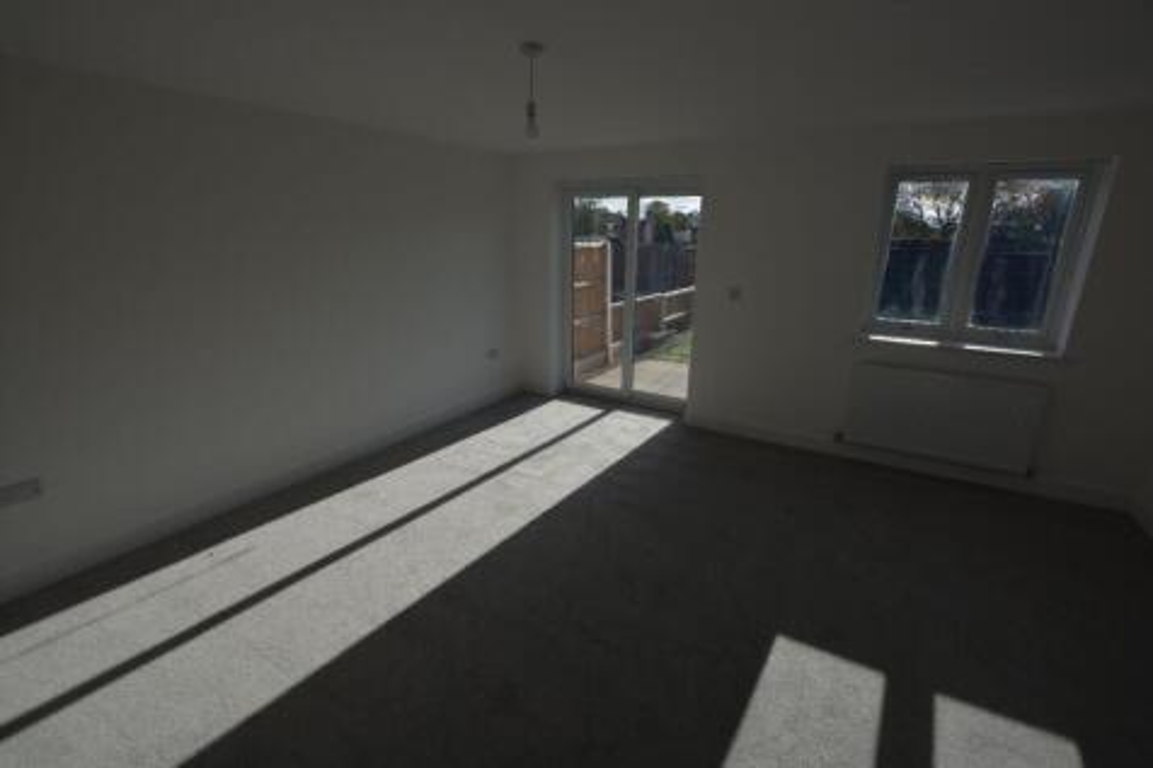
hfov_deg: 100.4
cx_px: 576
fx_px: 480
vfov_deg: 77.3
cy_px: 384
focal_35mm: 15
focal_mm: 10
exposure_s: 1/250
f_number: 8
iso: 125
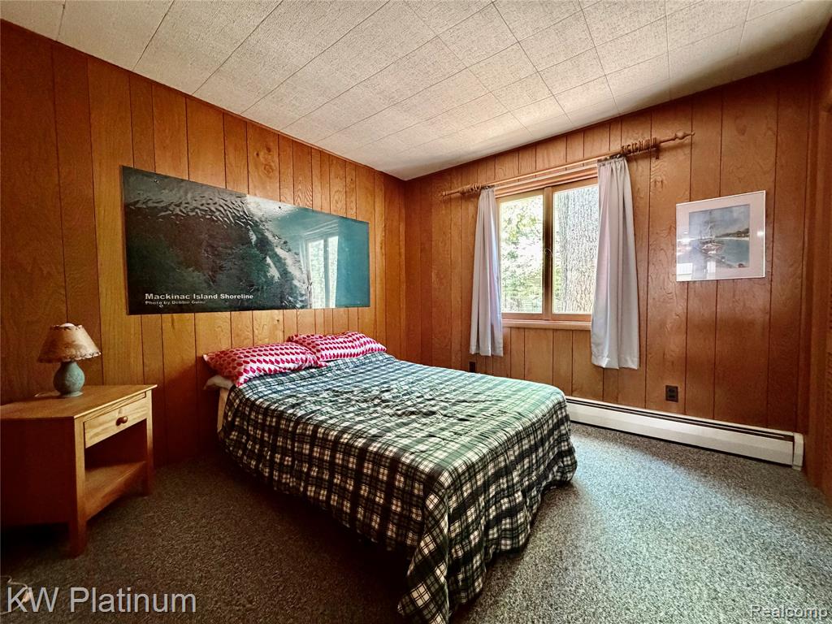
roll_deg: +0.6
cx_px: 416
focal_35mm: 14
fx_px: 336
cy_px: 312
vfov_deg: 85.7
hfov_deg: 102.1
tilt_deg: -1.5
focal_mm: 2.22
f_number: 2.2
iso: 1000
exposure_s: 1/60
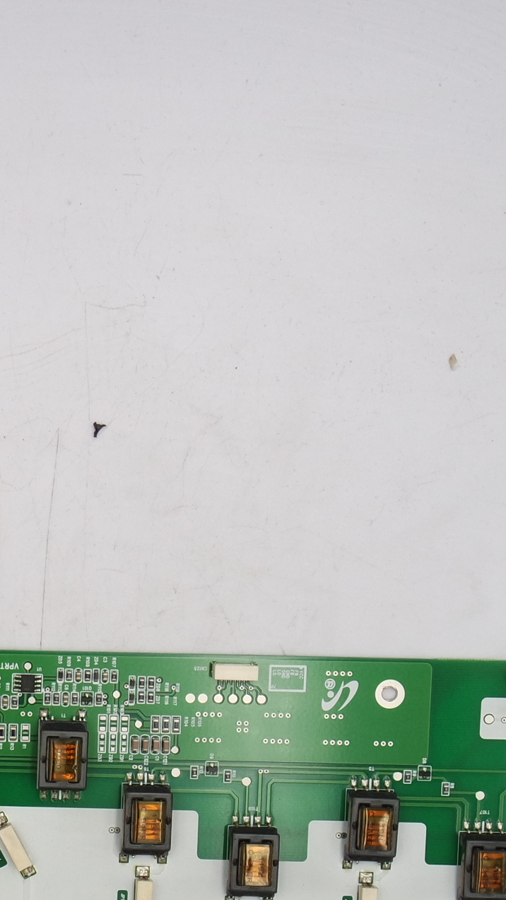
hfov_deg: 16.0
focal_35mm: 71
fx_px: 1694
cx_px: -173
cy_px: 637
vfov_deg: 29.4
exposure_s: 1/100
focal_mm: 11
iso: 160
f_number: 6.3
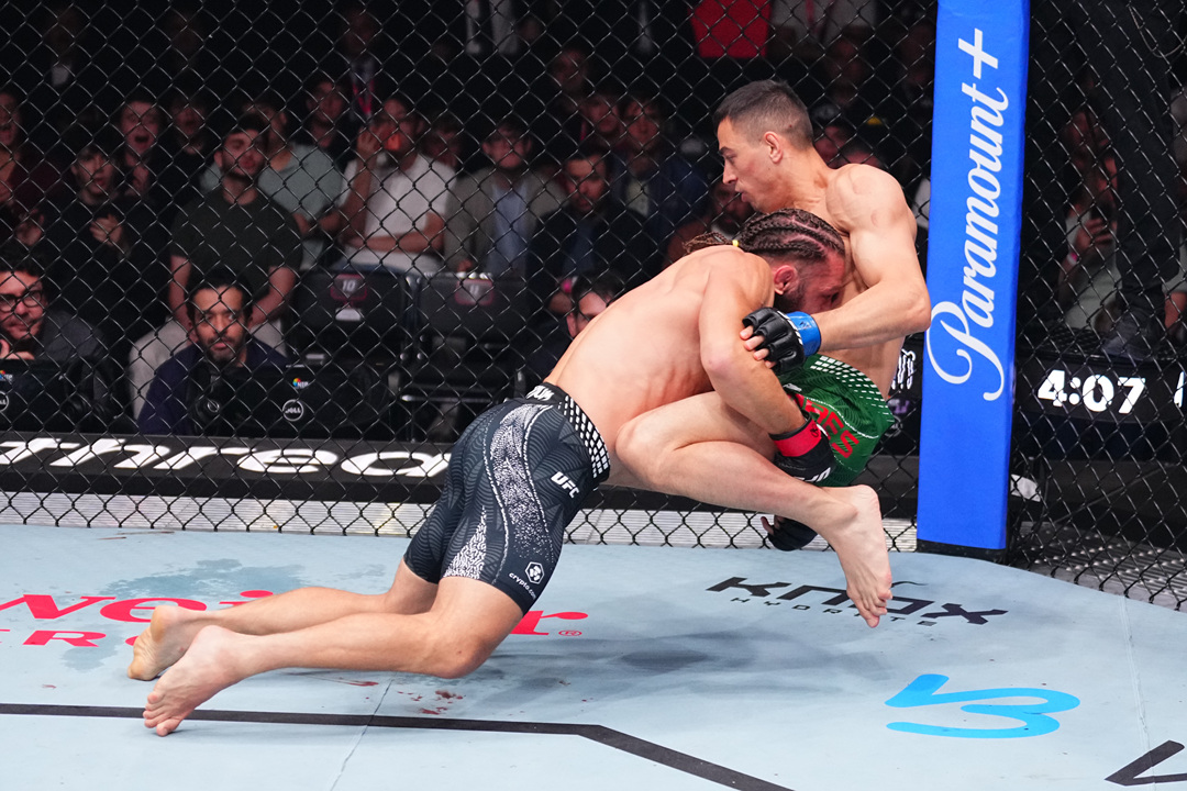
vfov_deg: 19.5
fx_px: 2308
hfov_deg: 28.8
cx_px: 594
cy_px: 396
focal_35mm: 70
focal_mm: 70
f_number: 2.8
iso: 3200
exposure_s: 1/1600
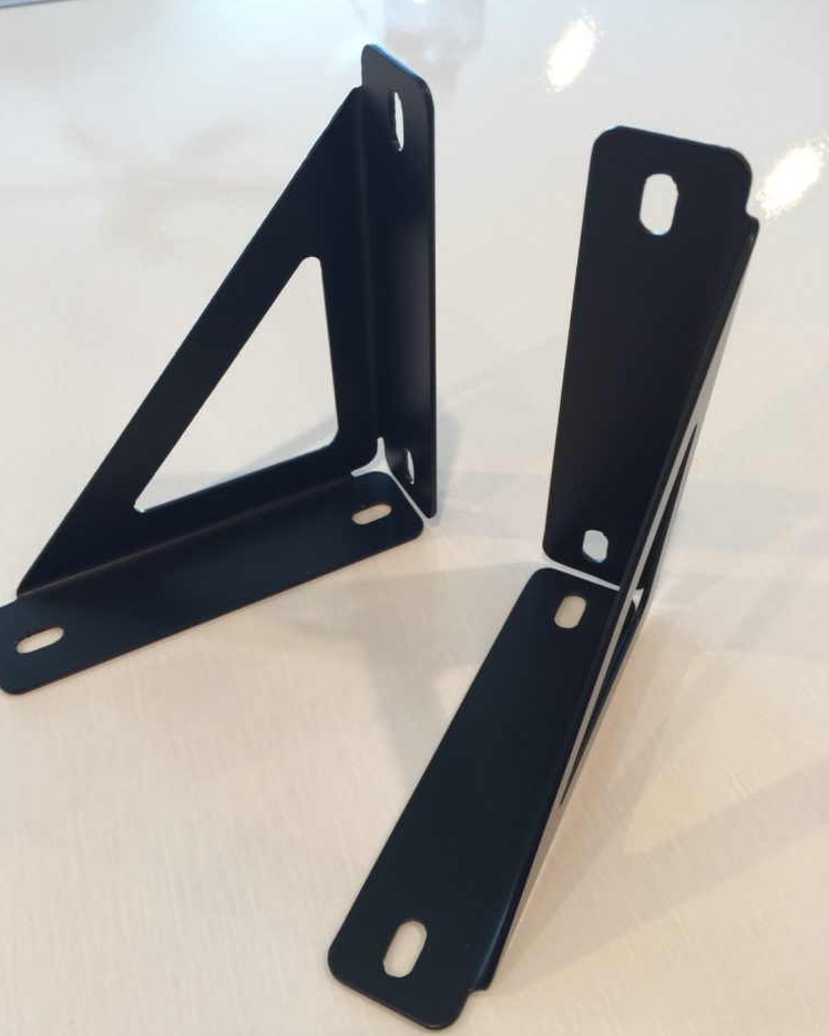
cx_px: 405
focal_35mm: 31
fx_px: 951
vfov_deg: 57.1
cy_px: 563
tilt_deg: -48.3
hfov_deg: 47.1
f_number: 2.2
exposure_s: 1/15
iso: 32
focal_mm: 4.15
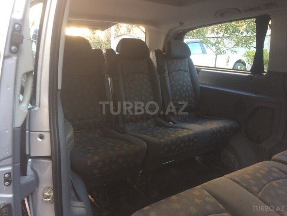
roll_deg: +0.5
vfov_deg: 48.2
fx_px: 240
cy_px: 108
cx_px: 144
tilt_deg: -13.2
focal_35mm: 29
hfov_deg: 61.7
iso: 40
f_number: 2.2
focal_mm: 4.15
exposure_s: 1/33
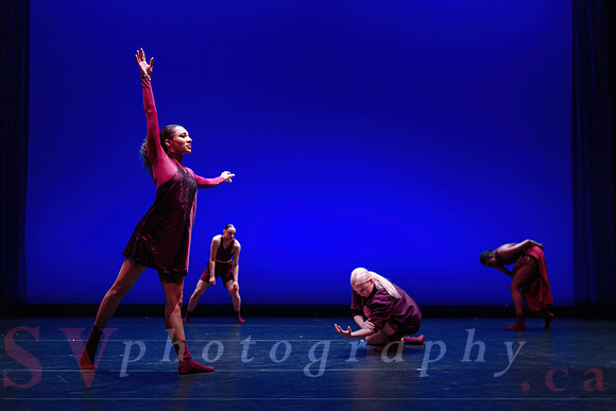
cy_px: 239
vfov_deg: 36.5
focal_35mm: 36
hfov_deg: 52.7
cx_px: 308
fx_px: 621
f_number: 2.8
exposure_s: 1/250
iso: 2500
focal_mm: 30
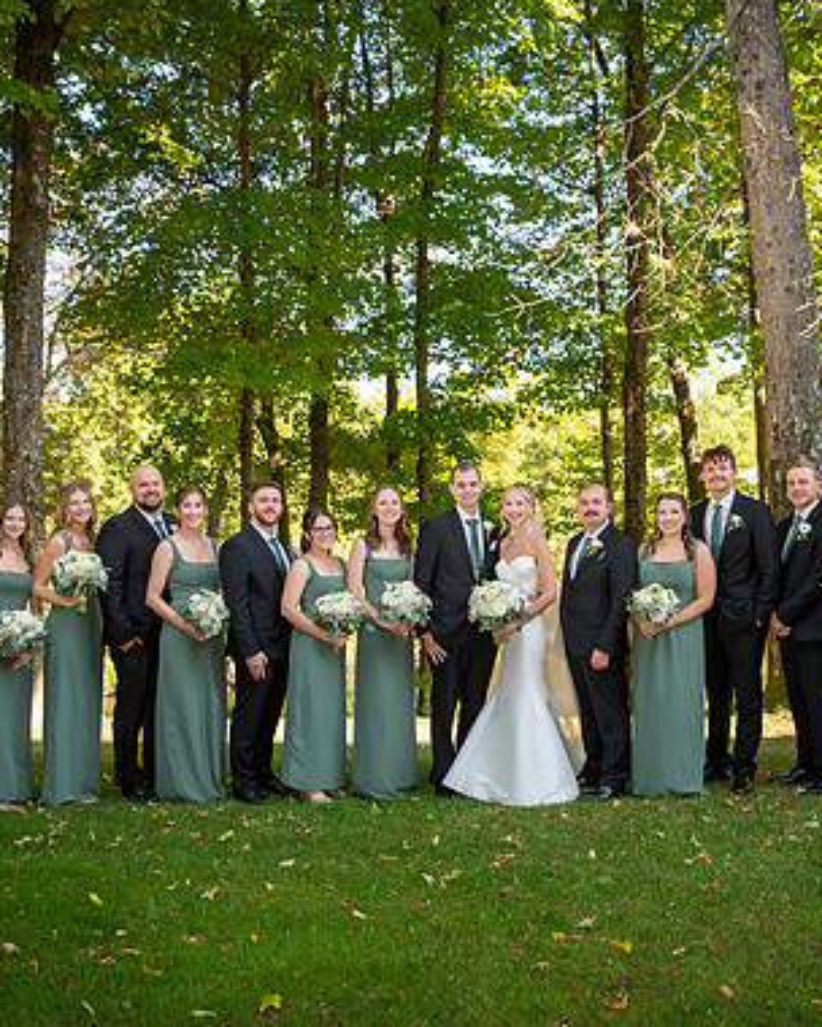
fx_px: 1277
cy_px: 514
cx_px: 516
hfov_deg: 35.5
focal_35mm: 42
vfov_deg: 43.8
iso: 160
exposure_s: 1/160
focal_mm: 29
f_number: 2.8
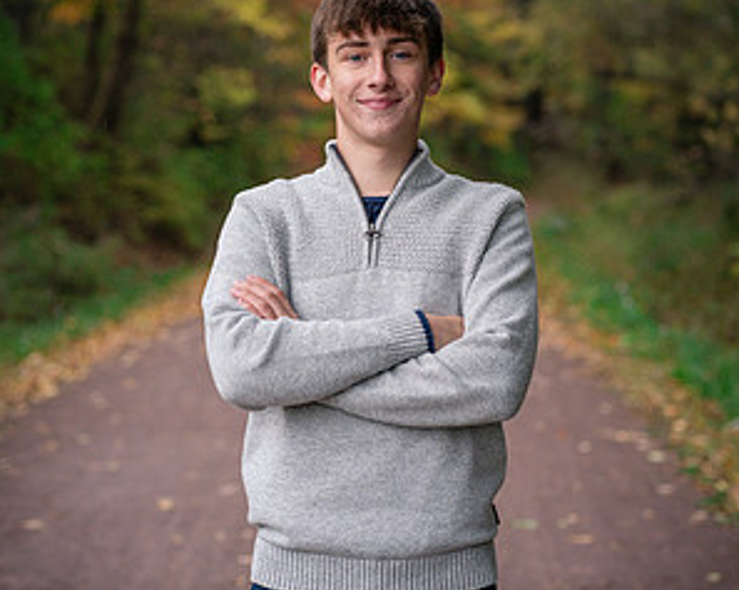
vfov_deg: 12.7
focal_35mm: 121
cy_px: 236
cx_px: 368
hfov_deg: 15.9
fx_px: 2644
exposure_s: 1/400
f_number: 3.5
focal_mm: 85
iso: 640
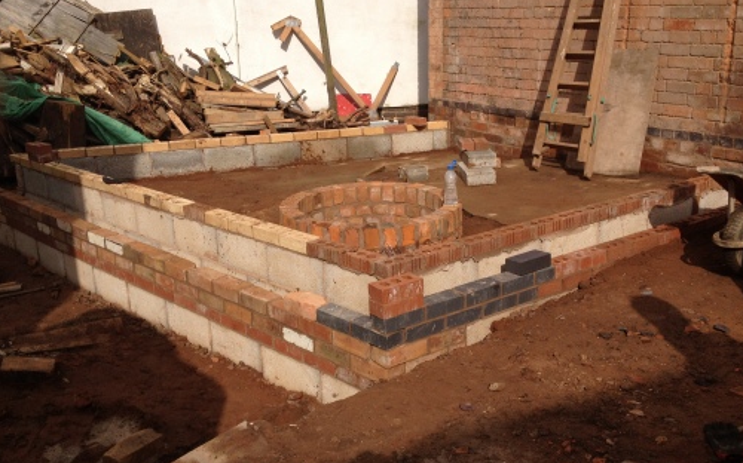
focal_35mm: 38
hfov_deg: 51.6
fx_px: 769
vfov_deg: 33.5
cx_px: 379
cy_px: 220
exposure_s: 1/2907
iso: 64
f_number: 2.4
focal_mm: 4.28
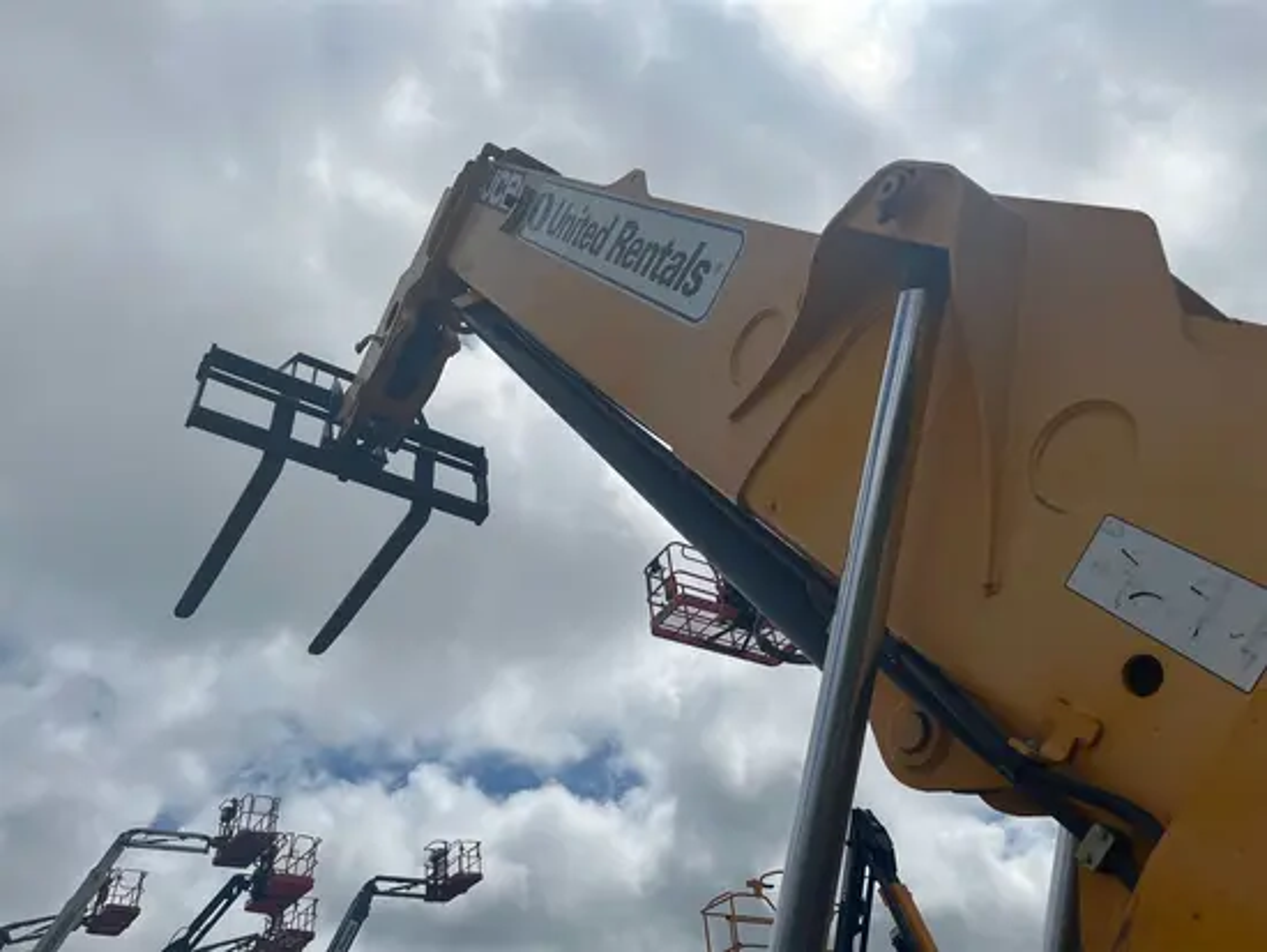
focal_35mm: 26
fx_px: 952
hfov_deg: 67.3
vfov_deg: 53.1
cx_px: 634
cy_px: 476
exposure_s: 1/11905
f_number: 1.6
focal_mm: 5.1
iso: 50
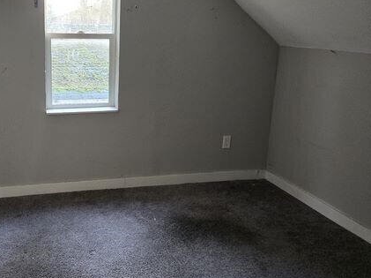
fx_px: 375
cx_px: 93
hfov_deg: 50.5
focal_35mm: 35
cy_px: 105
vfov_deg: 40.4
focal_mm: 5.4
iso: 500
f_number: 1.8
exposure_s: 1/60
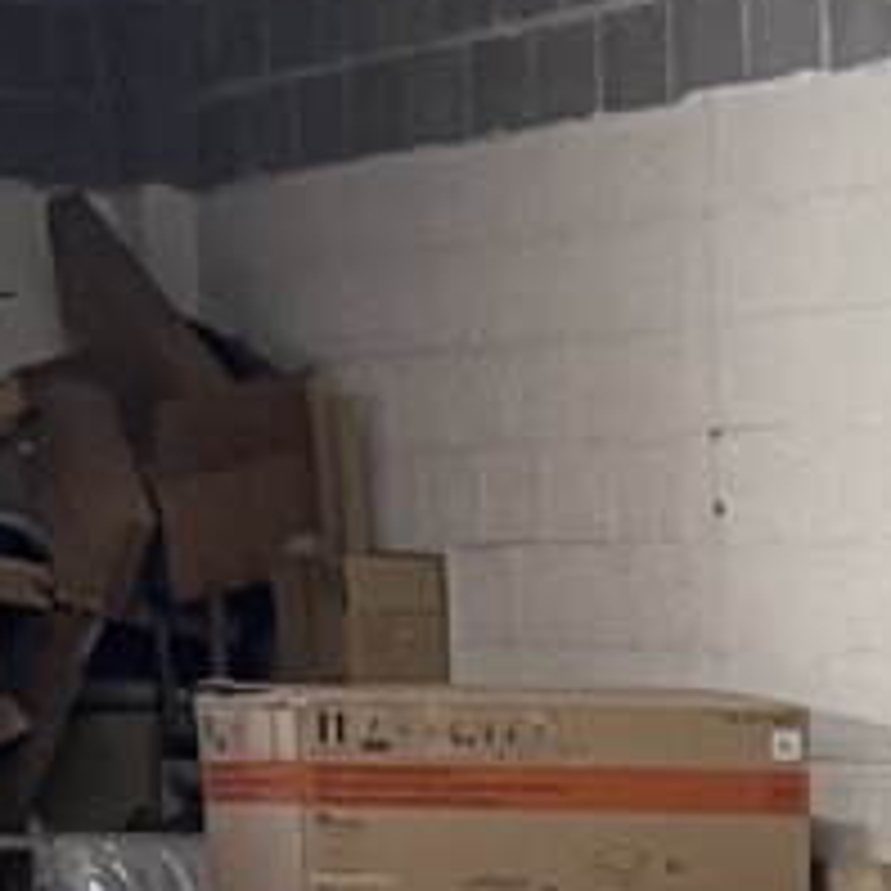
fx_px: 5213
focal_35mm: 179
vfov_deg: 7.7
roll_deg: +1.1
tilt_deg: -24.0
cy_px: 3172
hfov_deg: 9.7
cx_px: 1026
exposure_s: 1/60
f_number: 1.6
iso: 100
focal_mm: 5.1
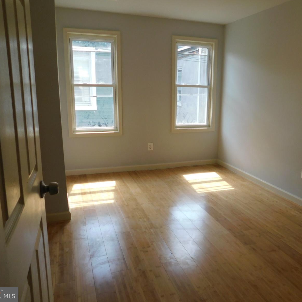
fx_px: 286
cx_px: 174
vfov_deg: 55.6
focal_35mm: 29
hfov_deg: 55.4
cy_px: 149
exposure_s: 1/125
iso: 125
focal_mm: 4.1
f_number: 3
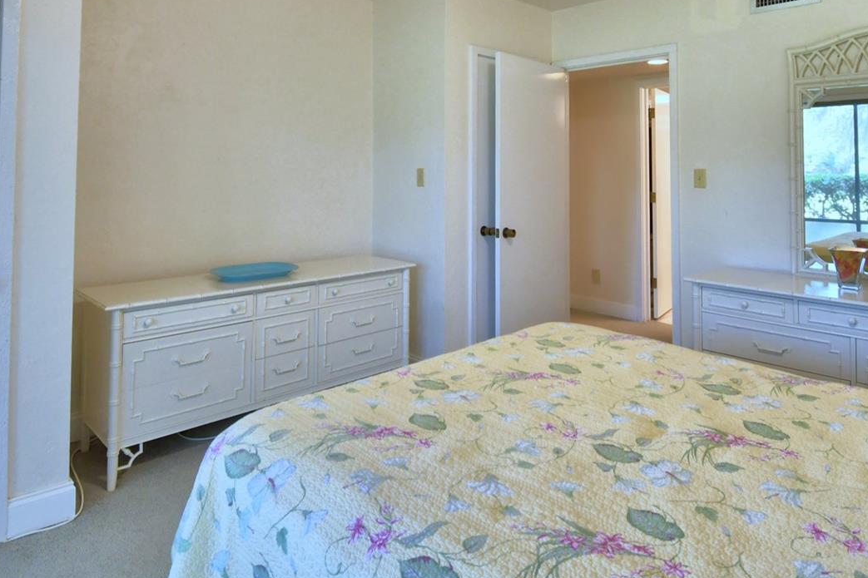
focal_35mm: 23
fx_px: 554
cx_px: 444
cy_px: 146
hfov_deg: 76.1
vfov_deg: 52.7
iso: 400
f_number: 4.5
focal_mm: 10
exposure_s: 1/40
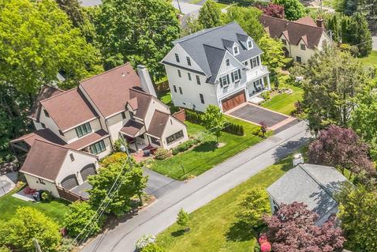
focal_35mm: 60
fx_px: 628
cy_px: 256
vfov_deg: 21.8
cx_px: 386
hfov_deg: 30.7
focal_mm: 10.3
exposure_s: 1/240
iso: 100
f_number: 5
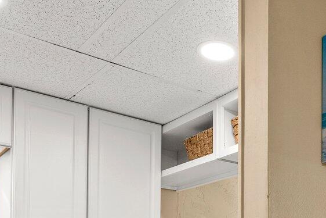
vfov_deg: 23.2
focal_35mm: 51
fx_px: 462
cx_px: 274
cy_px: 290
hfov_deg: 37.1
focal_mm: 14
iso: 400
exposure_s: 1/8
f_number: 8
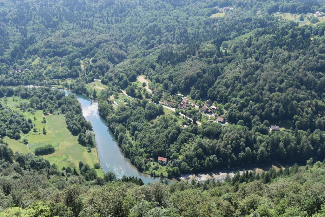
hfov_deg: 53.1
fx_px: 325
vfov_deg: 36.9
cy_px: 108
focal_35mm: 36
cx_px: 162
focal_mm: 24
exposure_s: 1/250
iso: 200
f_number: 8
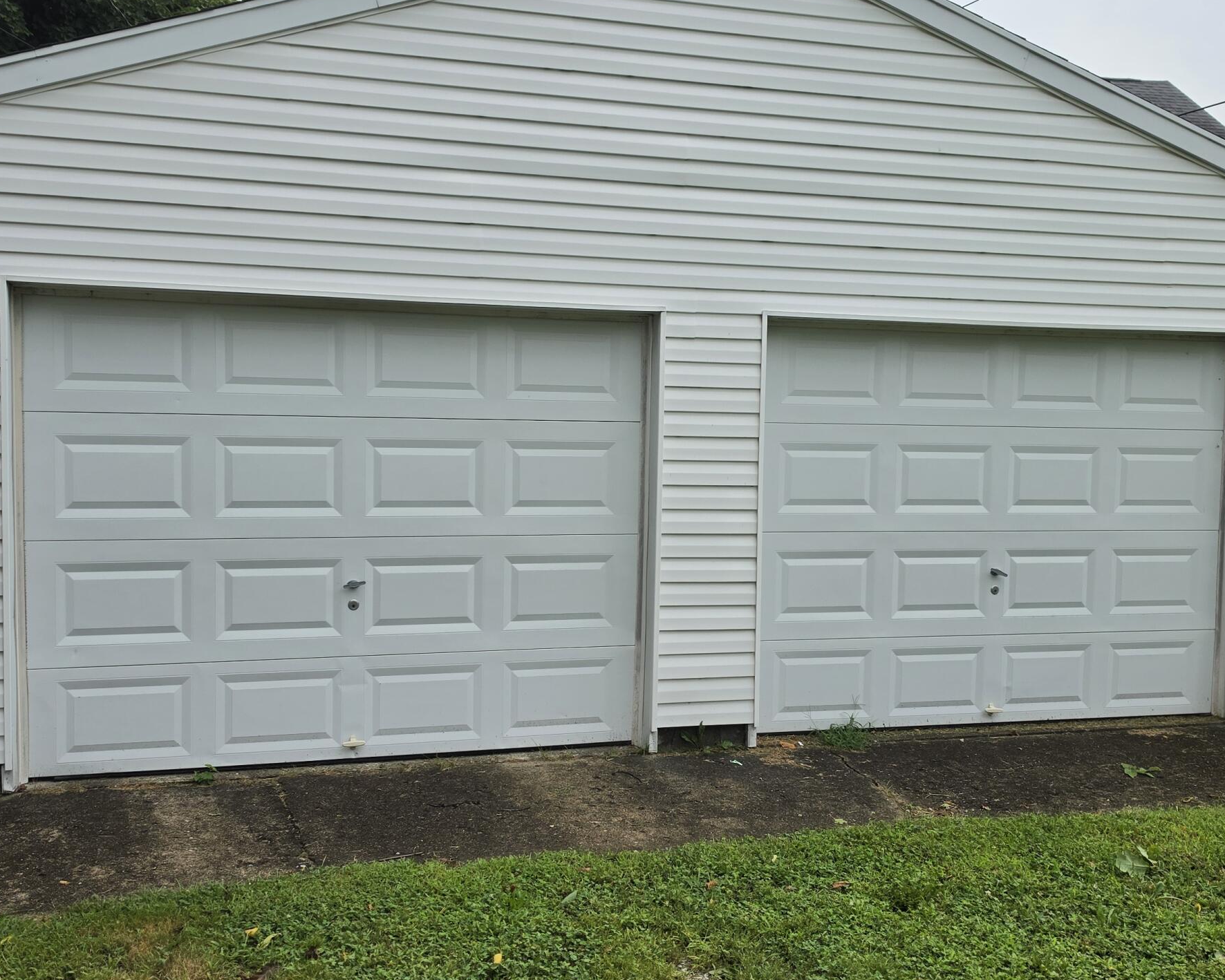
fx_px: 1378
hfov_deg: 47.9
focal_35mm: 38
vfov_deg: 39.2
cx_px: 630
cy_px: 483
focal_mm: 6.5
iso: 64
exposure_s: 1/5775
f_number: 1.4
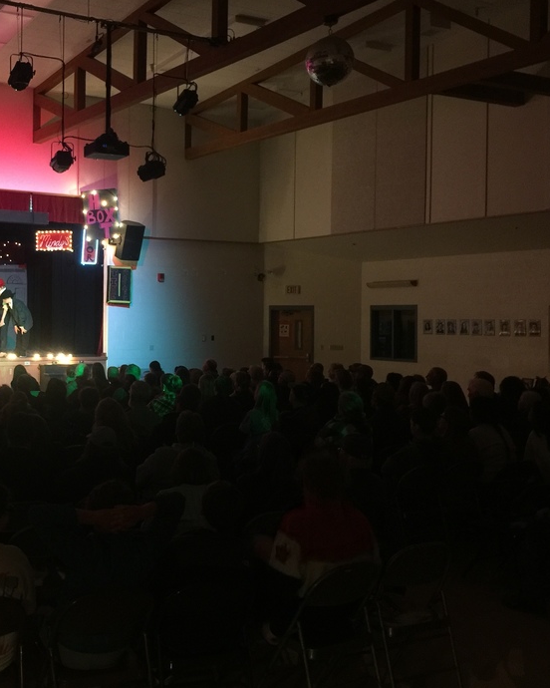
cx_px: 107
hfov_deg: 34.5
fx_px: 855
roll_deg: -0.8
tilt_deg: -0.3
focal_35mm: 42
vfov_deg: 43.8
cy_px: 325
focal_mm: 4.15
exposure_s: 1/4
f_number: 2.2
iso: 100
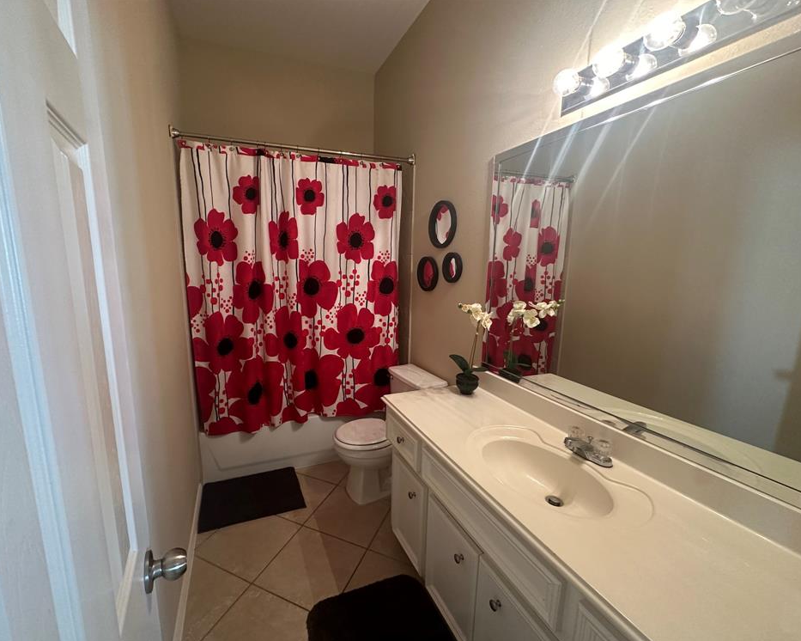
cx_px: 366
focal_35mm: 15
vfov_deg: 84.0
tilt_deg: -9.9
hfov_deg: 96.6
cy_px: 327
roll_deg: -0.4
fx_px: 356
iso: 400
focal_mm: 2.22
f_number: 2.2
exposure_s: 1/60
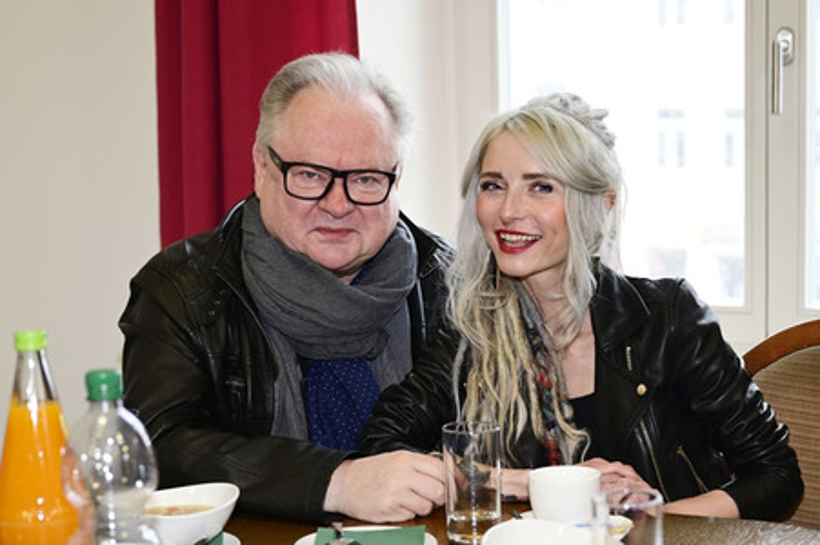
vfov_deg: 28.6
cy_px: 272
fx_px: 1070
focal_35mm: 47
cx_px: 410
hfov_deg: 41.9
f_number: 3.2
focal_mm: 47
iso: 800
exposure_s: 1/200
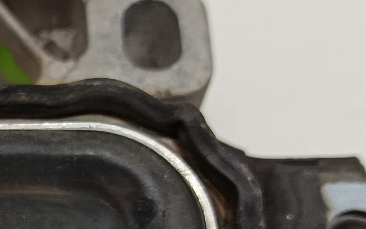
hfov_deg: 17.0
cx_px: -82
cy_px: 264
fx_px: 1167
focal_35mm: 117
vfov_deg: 11.0
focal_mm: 5.24
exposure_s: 1/100
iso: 966
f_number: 1.7
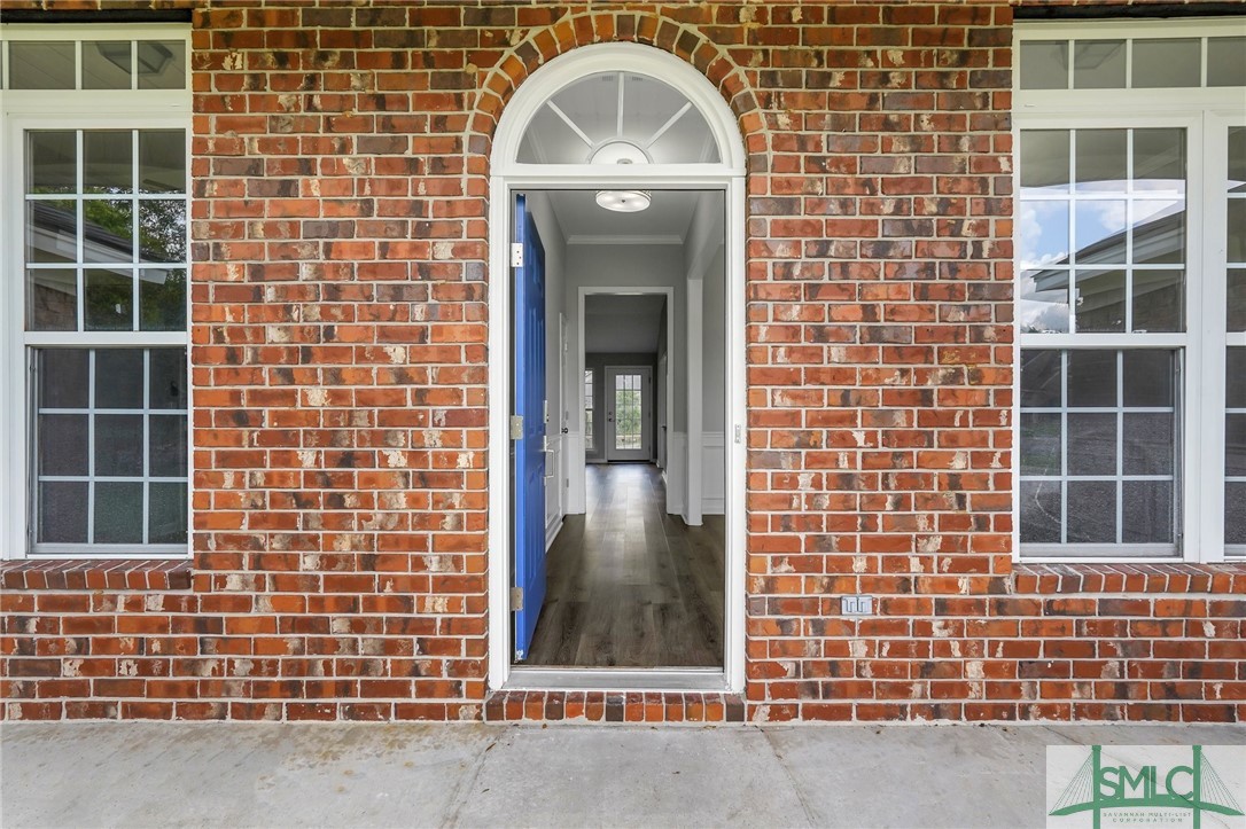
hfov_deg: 95.0
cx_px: 623
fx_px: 571
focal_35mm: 16
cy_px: 414
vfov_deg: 72.0
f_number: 9
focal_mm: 16.5
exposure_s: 1/160
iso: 320
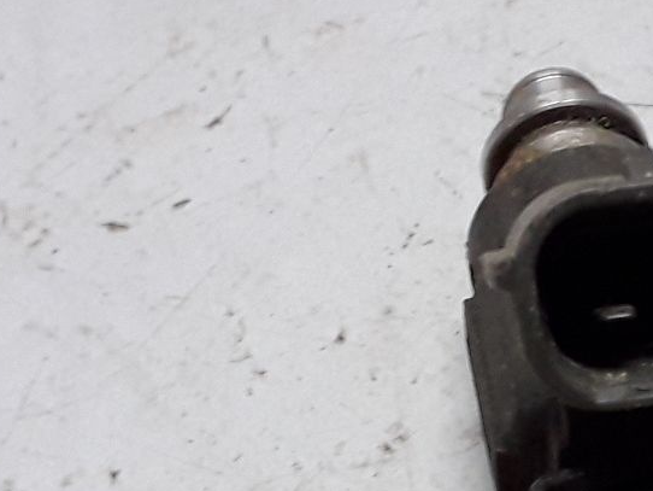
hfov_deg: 35.7
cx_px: 561
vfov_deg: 27.9
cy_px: 399
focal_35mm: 51
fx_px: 962
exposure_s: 1/33
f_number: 1.9
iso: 160
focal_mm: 3.6
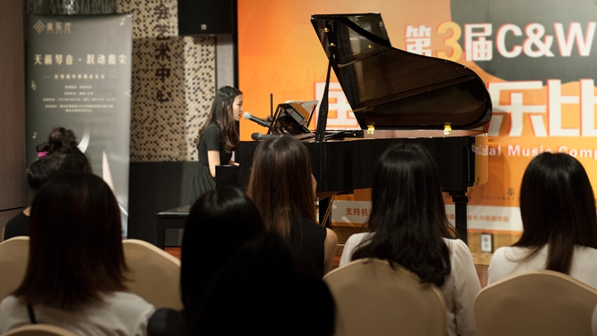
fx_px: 1187
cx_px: 266
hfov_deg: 28.2
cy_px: 100
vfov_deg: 16.1
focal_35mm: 75
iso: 2000
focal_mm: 60
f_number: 5
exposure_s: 1/125
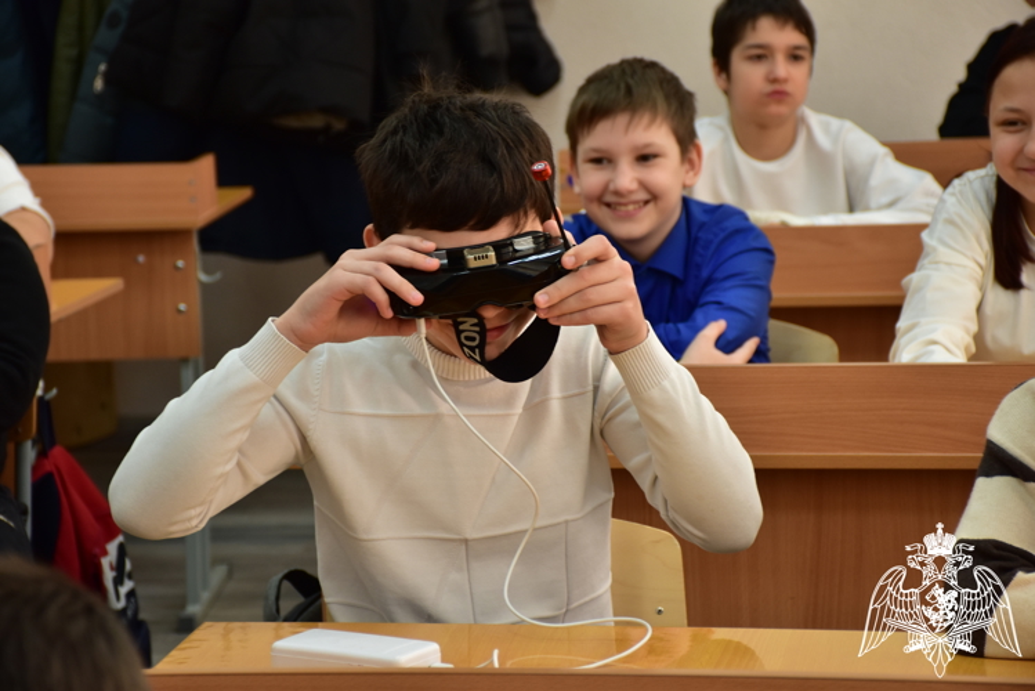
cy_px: 346
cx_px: 518
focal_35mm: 112
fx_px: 3235
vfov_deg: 12.2
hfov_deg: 18.2
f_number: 5
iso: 500
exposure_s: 1/100
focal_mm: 75
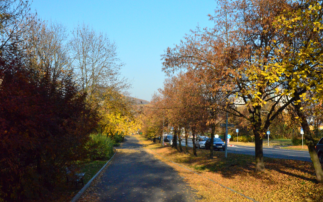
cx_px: 161
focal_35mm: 43
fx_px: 379
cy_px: 107
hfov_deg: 46.2
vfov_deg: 29.9
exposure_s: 1/1000
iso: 6400
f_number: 16
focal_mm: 28
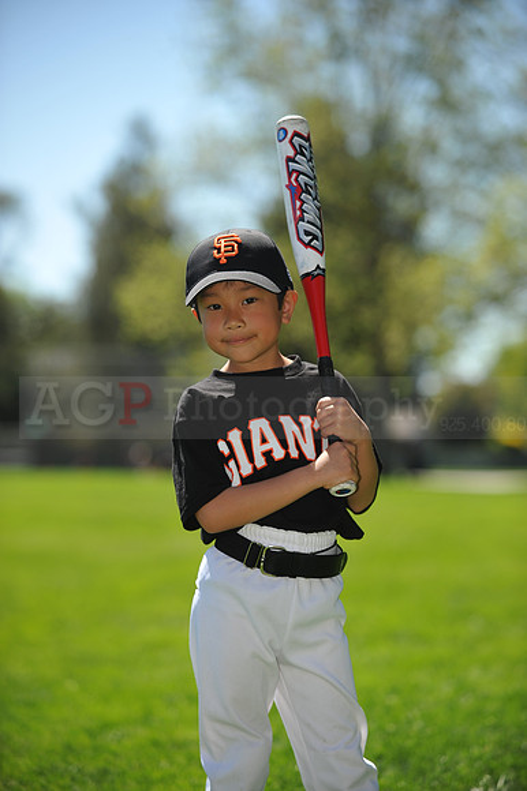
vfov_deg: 17.1
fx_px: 2638
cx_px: 264
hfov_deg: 11.4
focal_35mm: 120
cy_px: 396
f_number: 4
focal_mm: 120
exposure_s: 1/1600
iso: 200
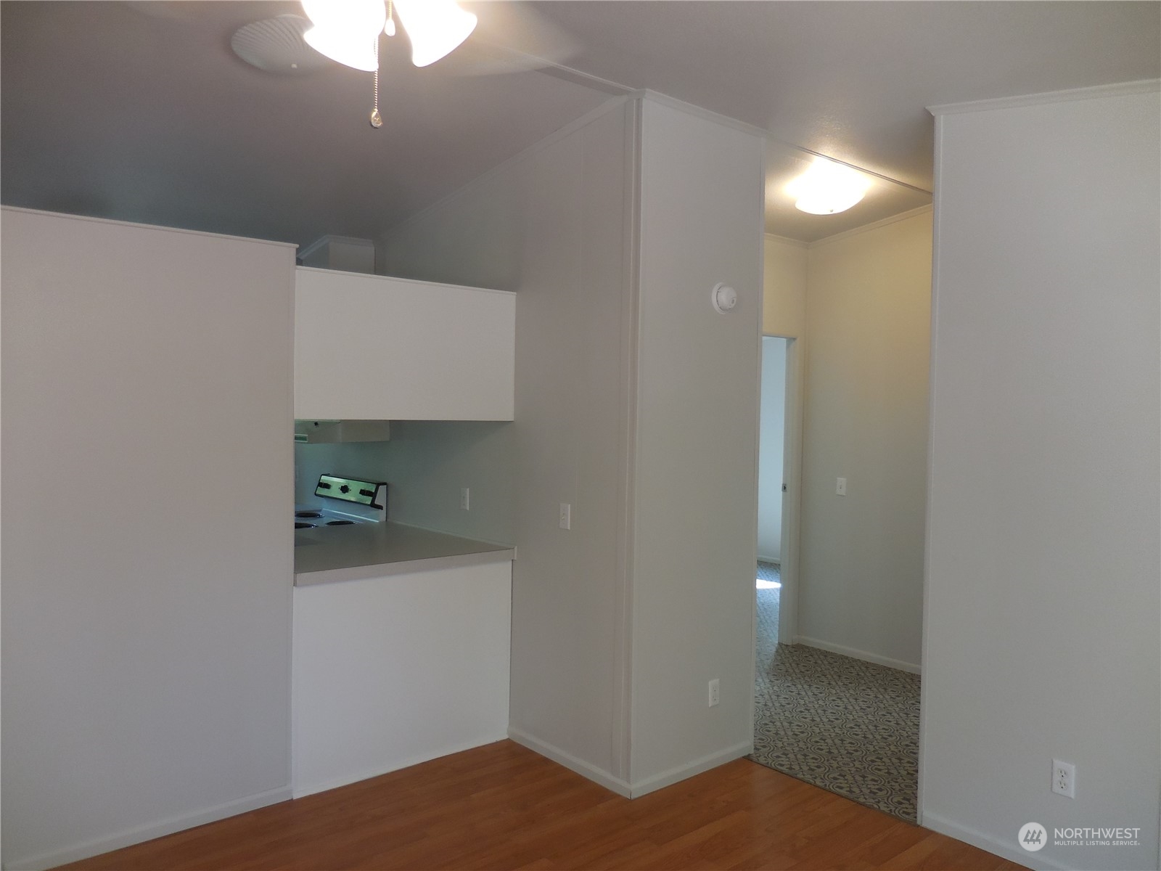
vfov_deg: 54.9
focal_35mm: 25
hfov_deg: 69.4
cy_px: 436
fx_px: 838
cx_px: 580
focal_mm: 4.5
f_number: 3.3
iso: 140
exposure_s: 1/30
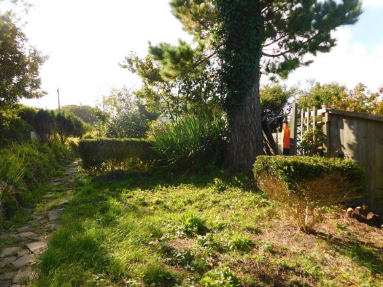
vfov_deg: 58.9
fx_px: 254
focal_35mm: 23
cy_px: 144
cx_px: 192
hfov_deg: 73.9
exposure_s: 1/500
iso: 125
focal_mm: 4
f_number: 3
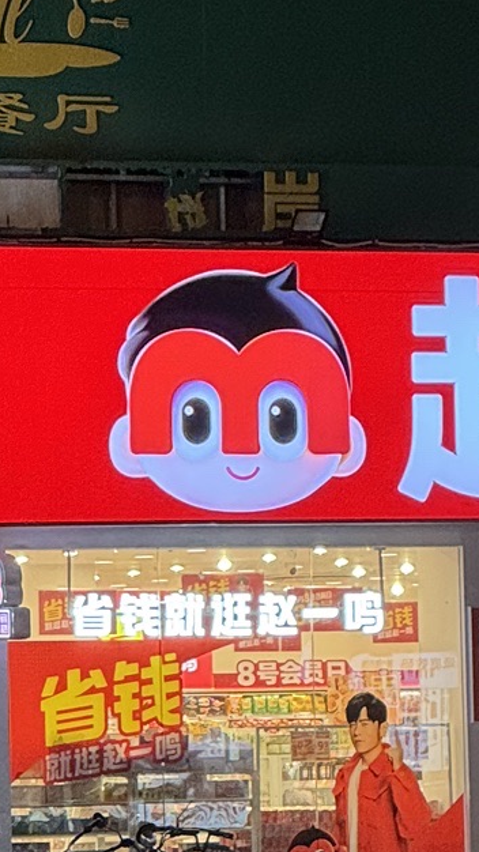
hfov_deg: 4.5
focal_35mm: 268
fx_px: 6053
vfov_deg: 8.0
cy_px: 555
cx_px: 671
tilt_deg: +3.9
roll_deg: +1.5
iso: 160
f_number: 2.8
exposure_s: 1/100
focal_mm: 9
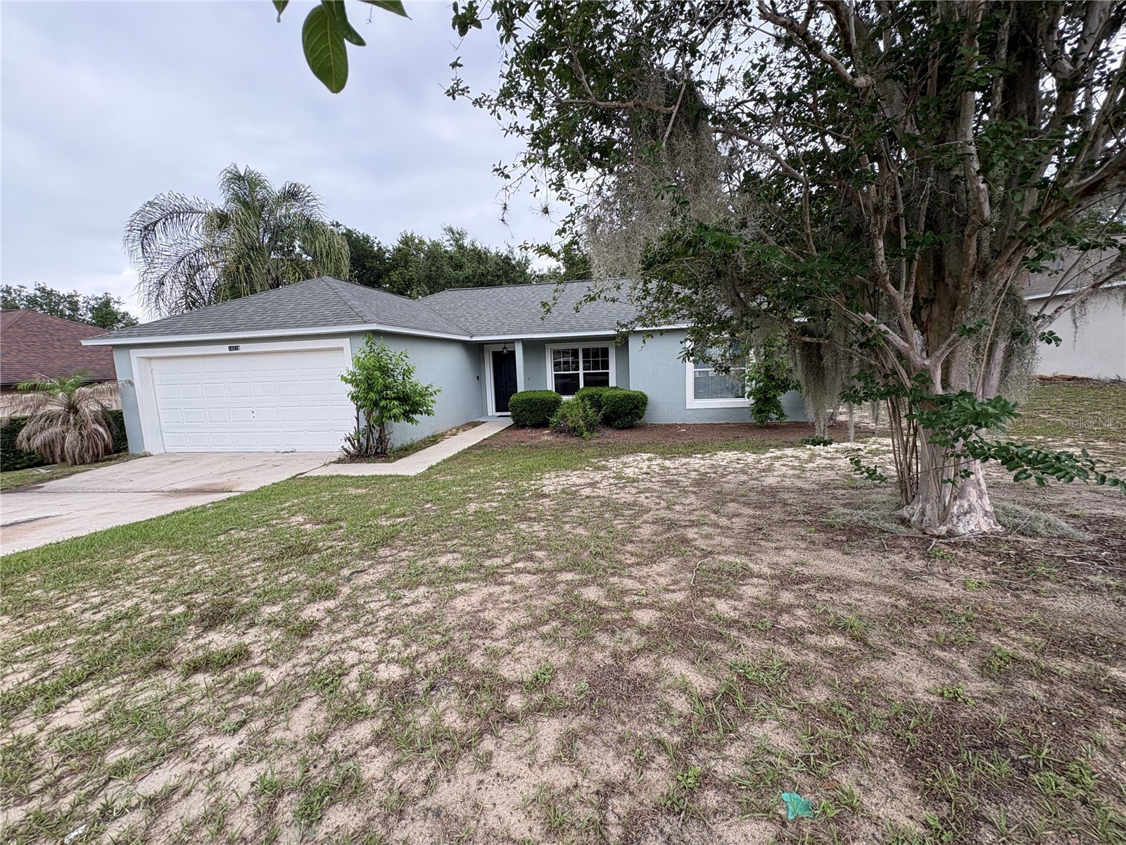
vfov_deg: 85.7
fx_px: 455
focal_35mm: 14
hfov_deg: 102.1
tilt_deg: -7.4
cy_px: 422
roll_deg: +3.4
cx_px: 563
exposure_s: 1/337
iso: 64
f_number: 2.2
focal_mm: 2.22
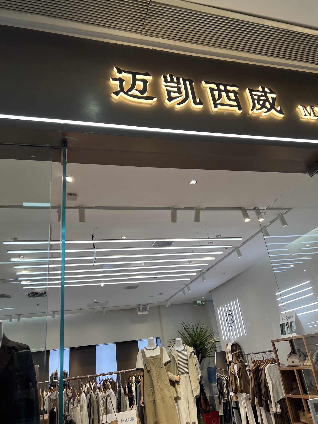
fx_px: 318
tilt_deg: +24.5
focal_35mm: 26
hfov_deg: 53.1
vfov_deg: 67.3
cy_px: 212
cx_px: 159
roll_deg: +12.7
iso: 40
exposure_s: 1/258
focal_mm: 5.7
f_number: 1.5
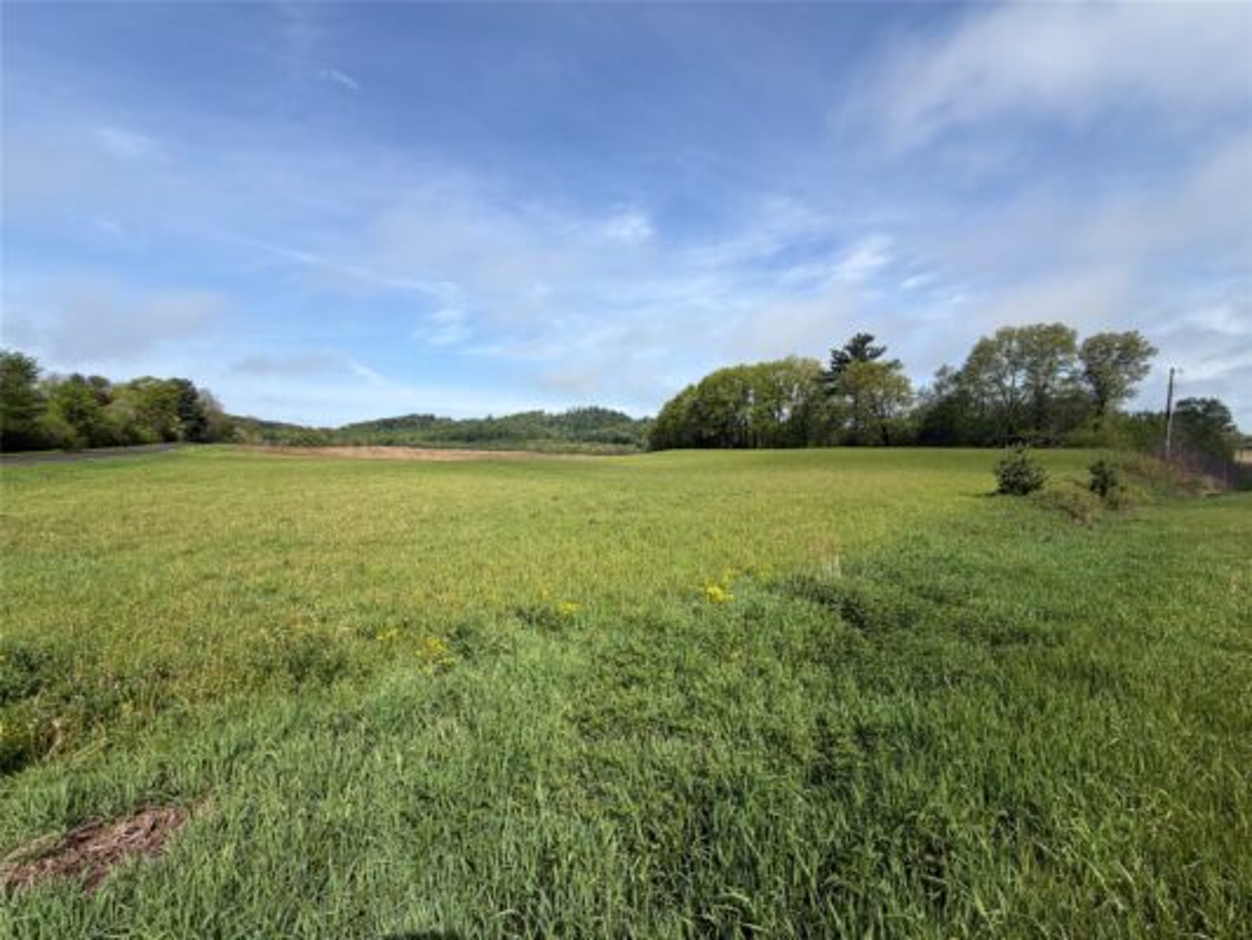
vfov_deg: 85.7
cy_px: 470
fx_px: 506
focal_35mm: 14
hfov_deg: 102.1
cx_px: 626
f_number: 2.2
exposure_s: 1/901
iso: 20
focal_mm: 2.22
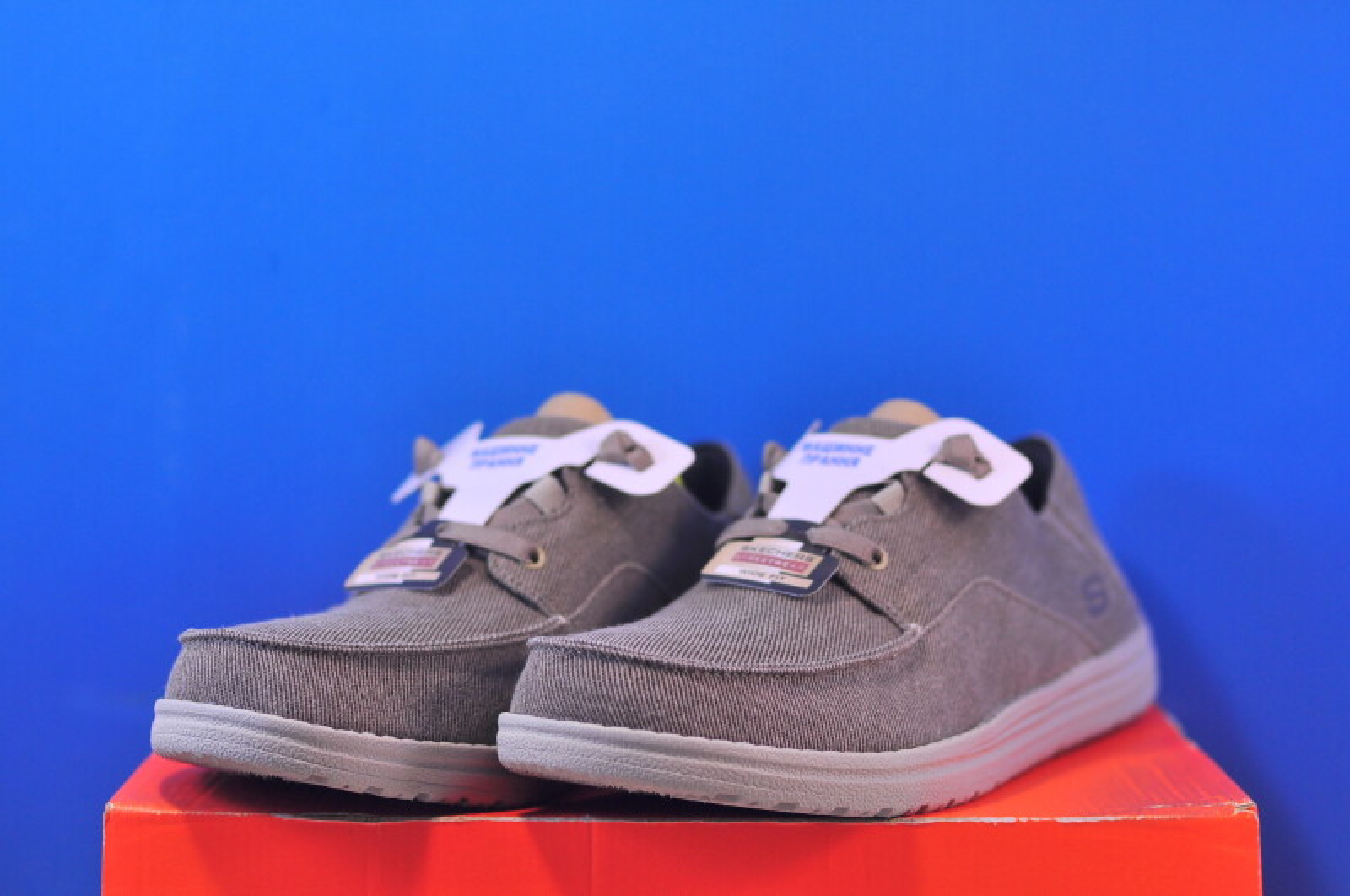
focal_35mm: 75
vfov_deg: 18.1
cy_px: 448
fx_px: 2808
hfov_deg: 27.0
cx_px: 675
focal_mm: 50
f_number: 2.5
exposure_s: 1/320
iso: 250
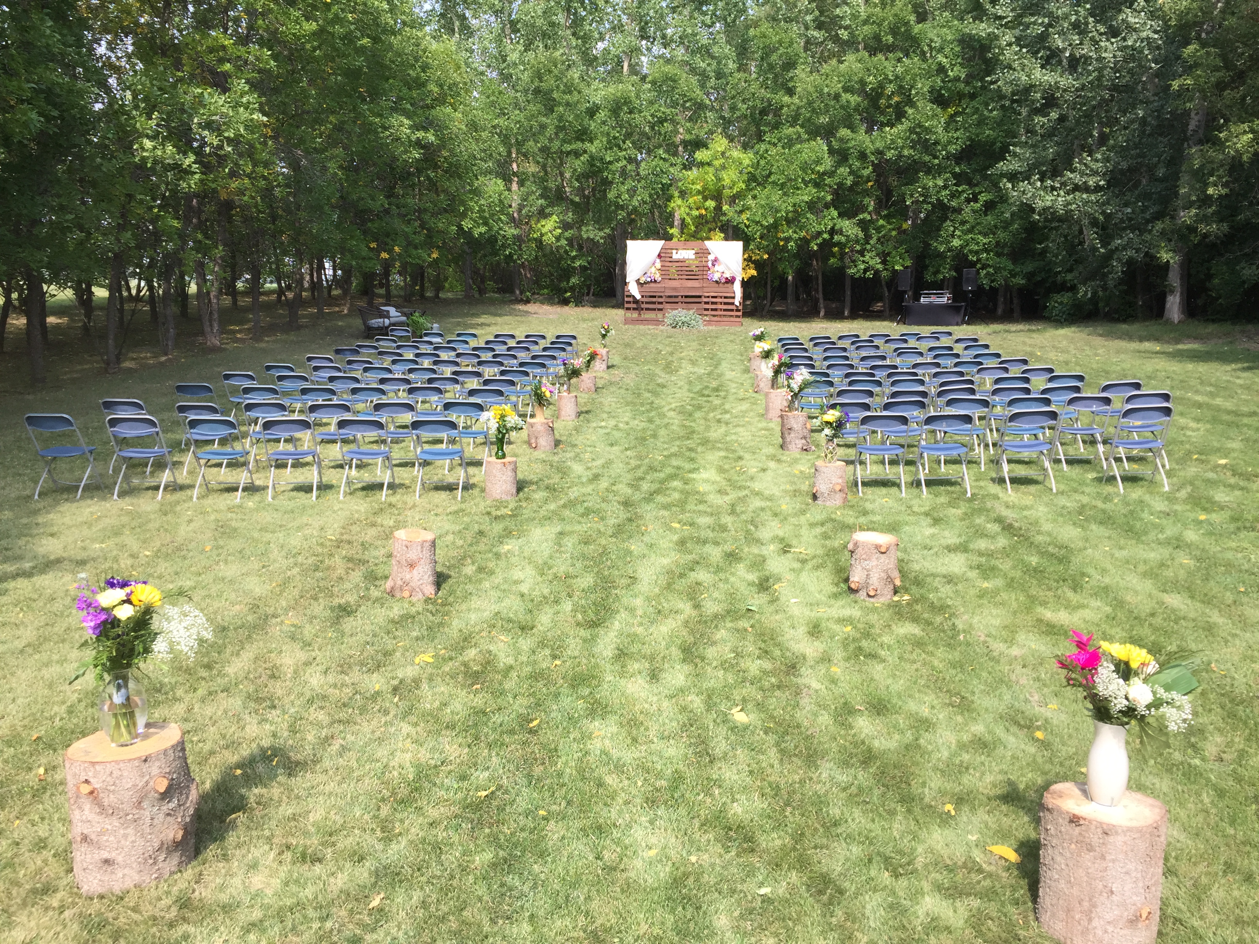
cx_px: 630
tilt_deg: -7.2
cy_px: 472
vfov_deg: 48.2
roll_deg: -1.9
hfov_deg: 61.7
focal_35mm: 29
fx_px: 1055
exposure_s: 1/520
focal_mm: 4.15
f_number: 2.2
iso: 32
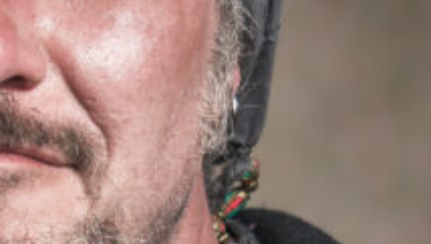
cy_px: 79
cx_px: -207
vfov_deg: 1.6
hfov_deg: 2.8
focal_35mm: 779
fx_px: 8914
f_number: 5.6
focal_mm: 111
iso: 100
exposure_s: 1/250
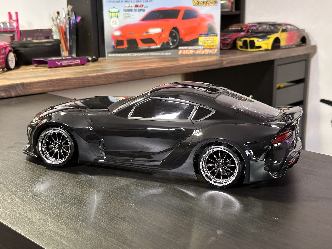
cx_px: 166
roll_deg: +0.0
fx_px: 460
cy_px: 124
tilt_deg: -14.0
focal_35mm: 48
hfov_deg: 39.7
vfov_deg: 30.3
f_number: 1.78
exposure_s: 1/33
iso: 320
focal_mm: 6.86
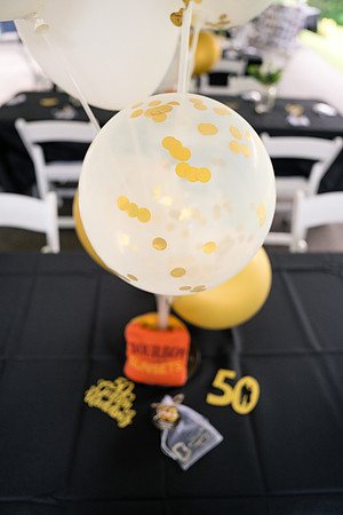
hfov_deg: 53.1
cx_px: 172
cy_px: 258
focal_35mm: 24
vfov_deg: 73.7
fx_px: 343
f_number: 2.8
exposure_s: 1/200
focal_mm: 24
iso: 250
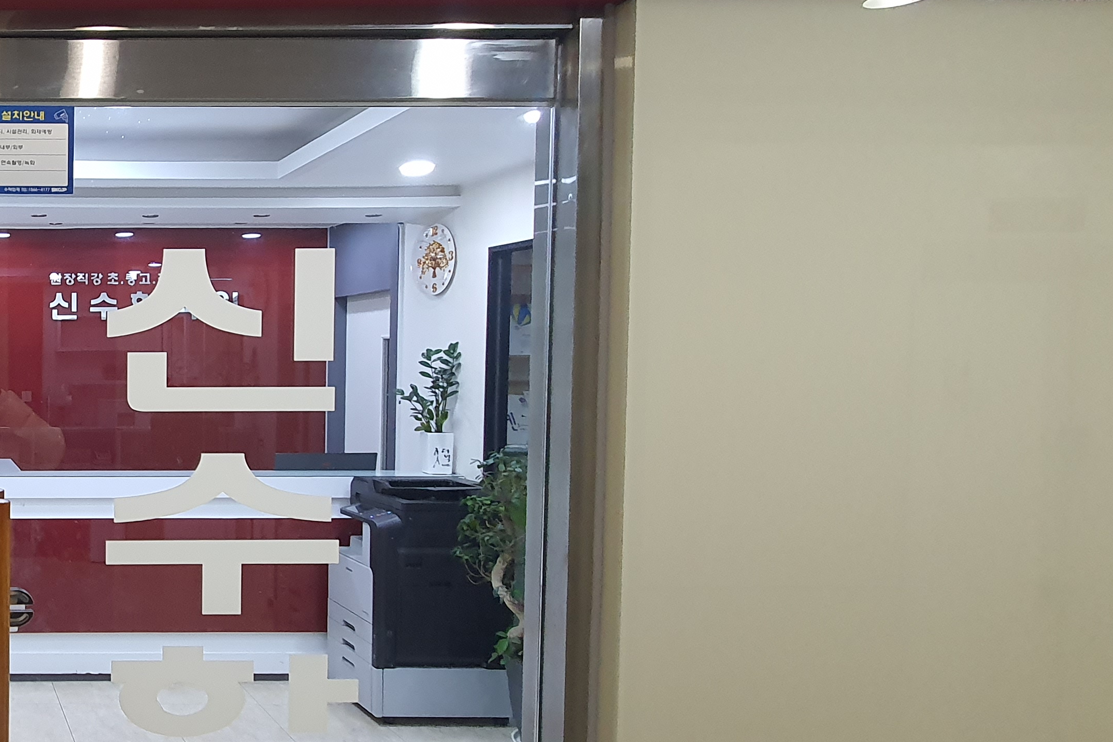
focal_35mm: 29
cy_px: 380
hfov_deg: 48.5
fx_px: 897
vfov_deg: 45.0
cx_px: -68
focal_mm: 1.8
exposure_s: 1/40
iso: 320
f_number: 2.2
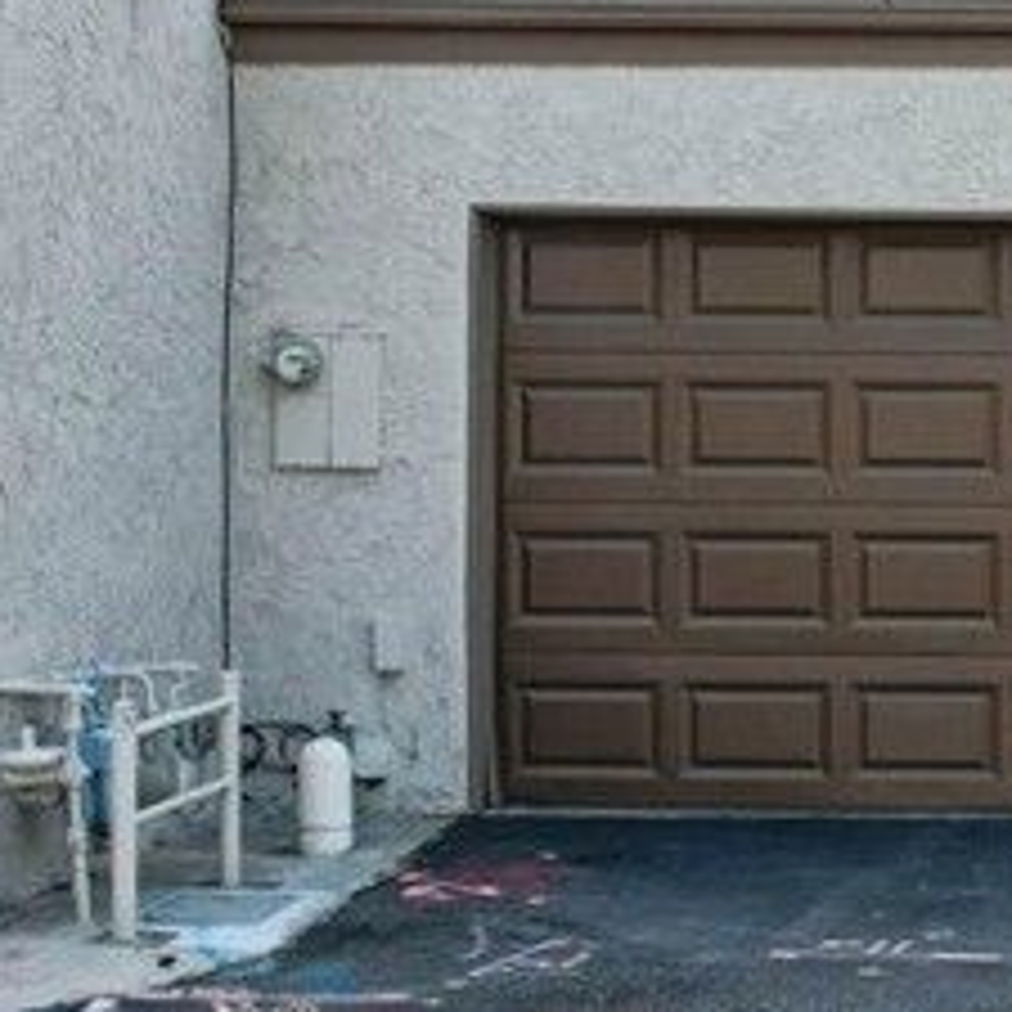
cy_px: 342
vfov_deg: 20.3
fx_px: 2811
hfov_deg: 19.4
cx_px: 1147
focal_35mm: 85
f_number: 2.8
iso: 100
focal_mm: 8.38
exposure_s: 1/1000
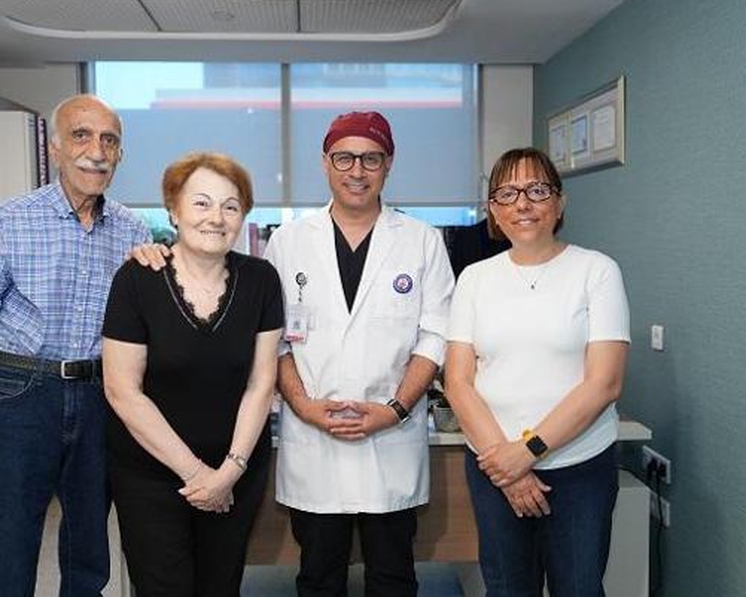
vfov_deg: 39.2
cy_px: 299
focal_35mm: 38
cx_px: 363
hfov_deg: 47.9
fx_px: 839
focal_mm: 33
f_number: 2.8
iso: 250
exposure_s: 1/50
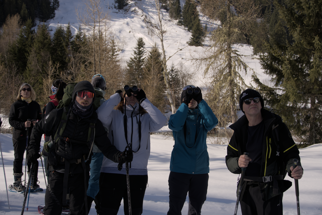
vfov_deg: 29.0
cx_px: 161
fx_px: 416
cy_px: 108
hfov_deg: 42.3
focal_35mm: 46
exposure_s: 1/500
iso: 100
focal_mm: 31
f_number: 4.5
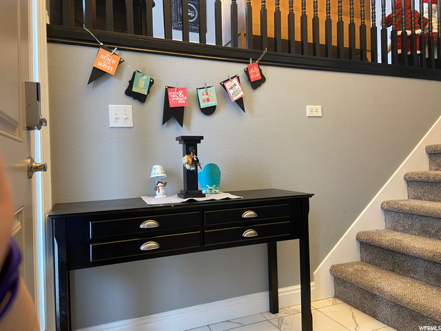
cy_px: 166
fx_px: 331
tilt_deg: -0.7
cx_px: 220
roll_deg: +1.7
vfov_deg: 53.1
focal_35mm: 26
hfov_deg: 67.3
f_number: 1.8
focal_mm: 4.25
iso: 250
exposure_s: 1/60
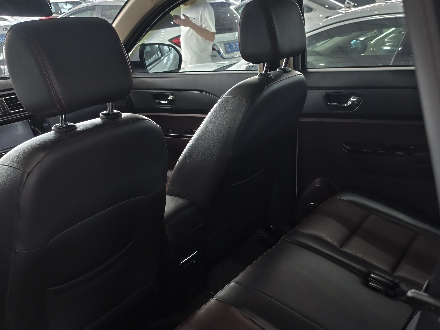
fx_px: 432
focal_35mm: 34
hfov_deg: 53.9
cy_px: 215
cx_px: 241
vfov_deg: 41.4
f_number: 1.57
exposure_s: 1/33.3
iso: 866
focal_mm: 5.6
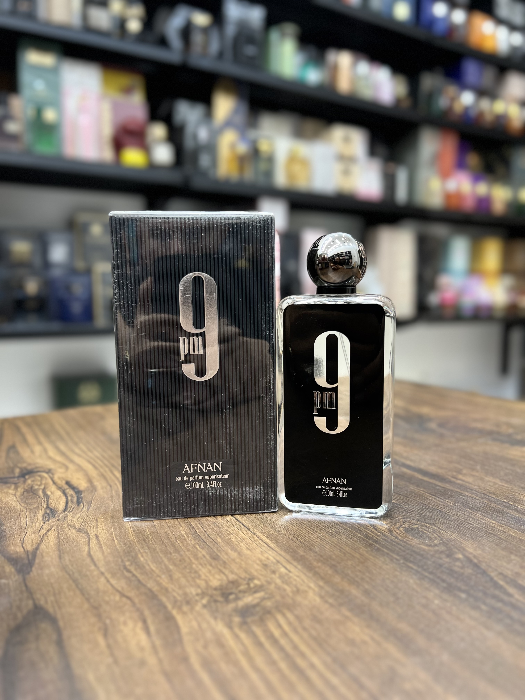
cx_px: 262
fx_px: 526
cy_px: 350
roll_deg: -0.9
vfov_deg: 67.3
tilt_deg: -6.0
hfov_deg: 53.1
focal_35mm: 26
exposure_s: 1/109
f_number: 1.5
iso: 125
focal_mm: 5.7
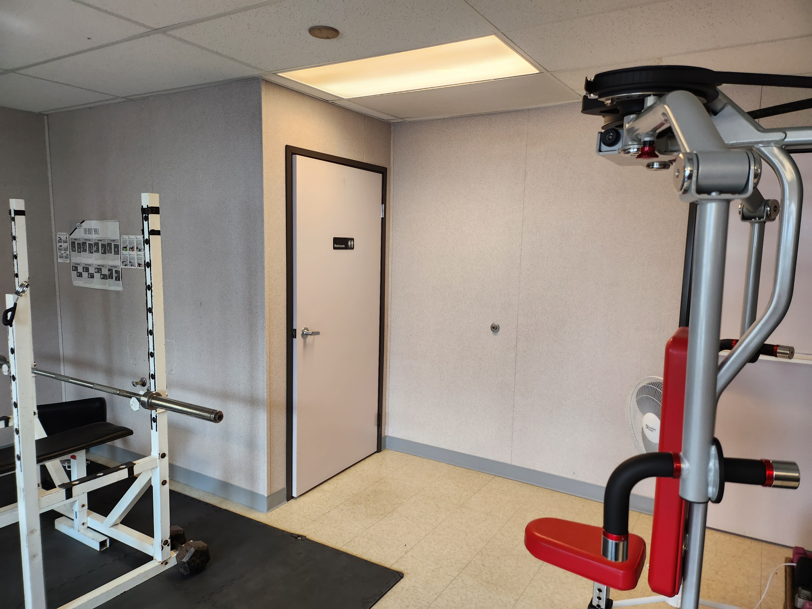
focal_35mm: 24
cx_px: 406
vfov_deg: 56.8
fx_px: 563
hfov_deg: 71.6
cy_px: 304
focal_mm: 5
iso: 125
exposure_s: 1/120
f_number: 1.8
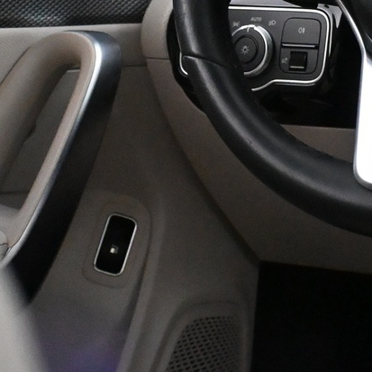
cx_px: 423
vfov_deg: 14.9
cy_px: -84
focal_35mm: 112
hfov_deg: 15.0
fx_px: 1368
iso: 7200
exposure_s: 1/60
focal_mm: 22.5
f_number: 4
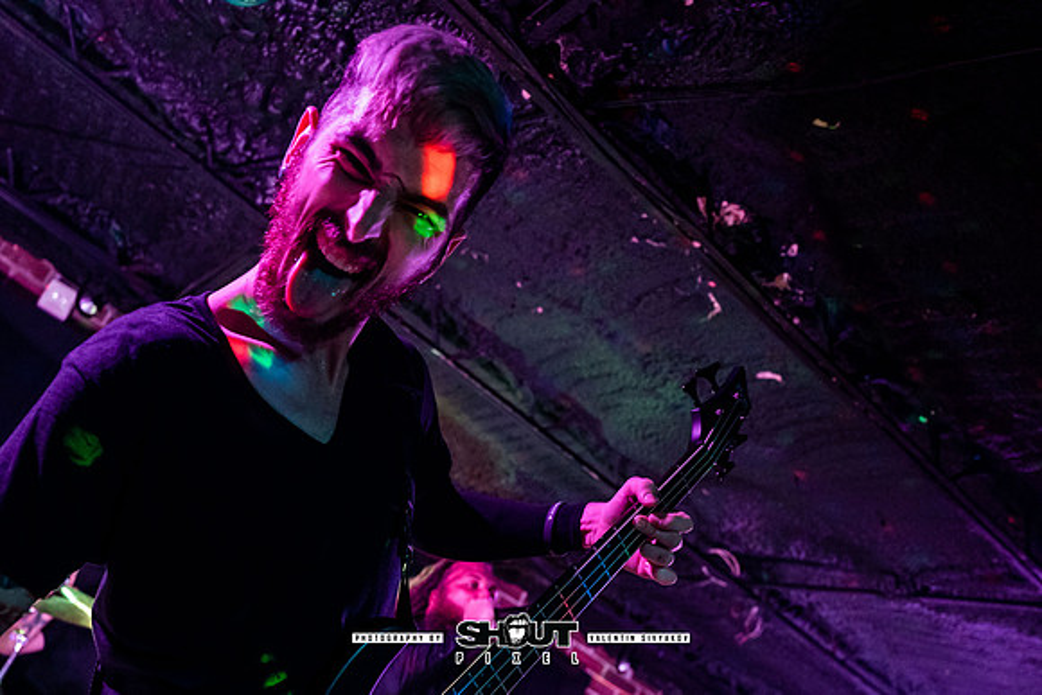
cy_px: 509
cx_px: 462
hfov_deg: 54.1
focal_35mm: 35
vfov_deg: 37.0
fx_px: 1017
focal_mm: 24
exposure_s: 1/200
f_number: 2.8
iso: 2500
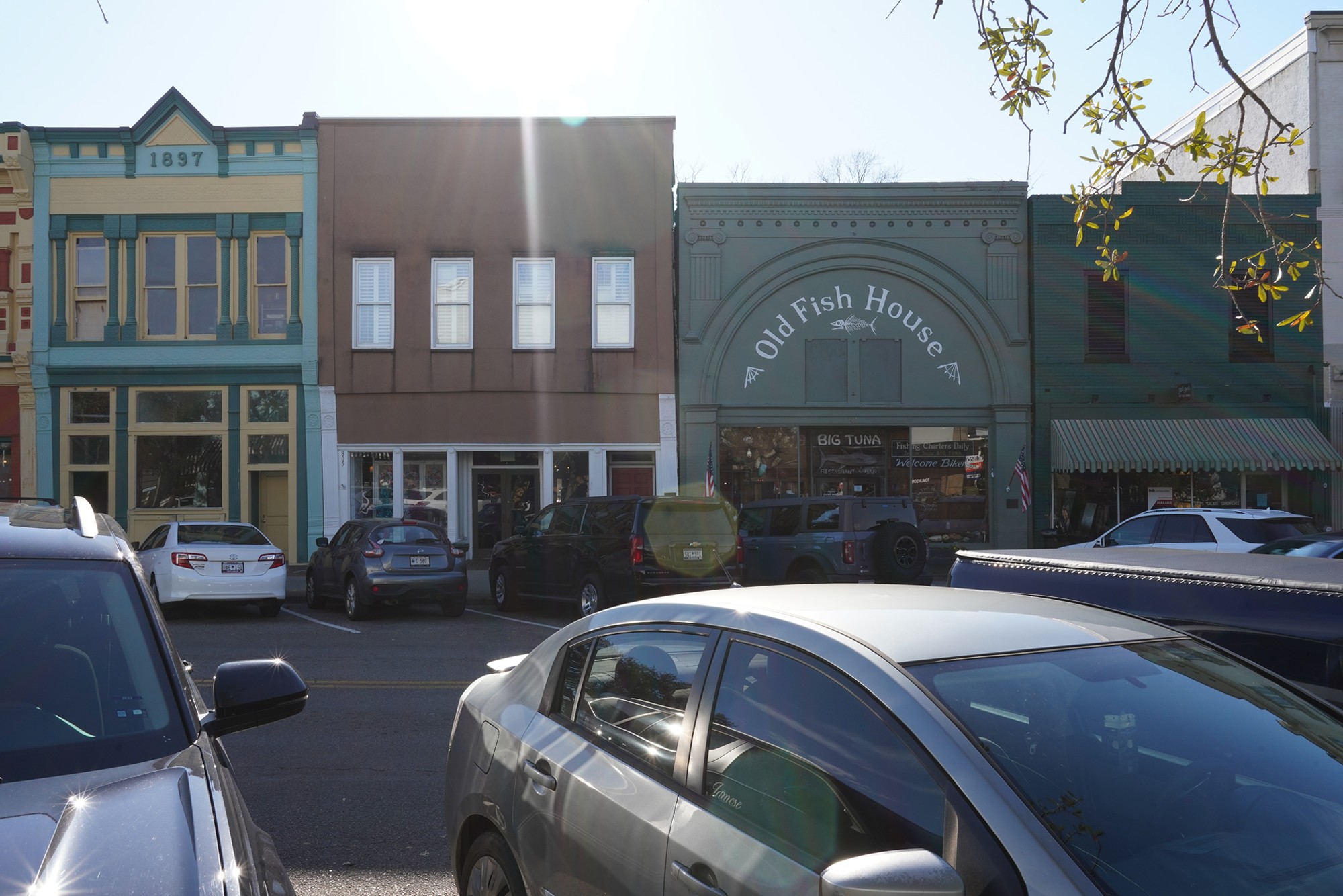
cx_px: 672
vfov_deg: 45.0
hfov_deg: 63.7
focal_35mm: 29
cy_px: 448
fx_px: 1082
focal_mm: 29
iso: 400
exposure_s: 1/100
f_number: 20
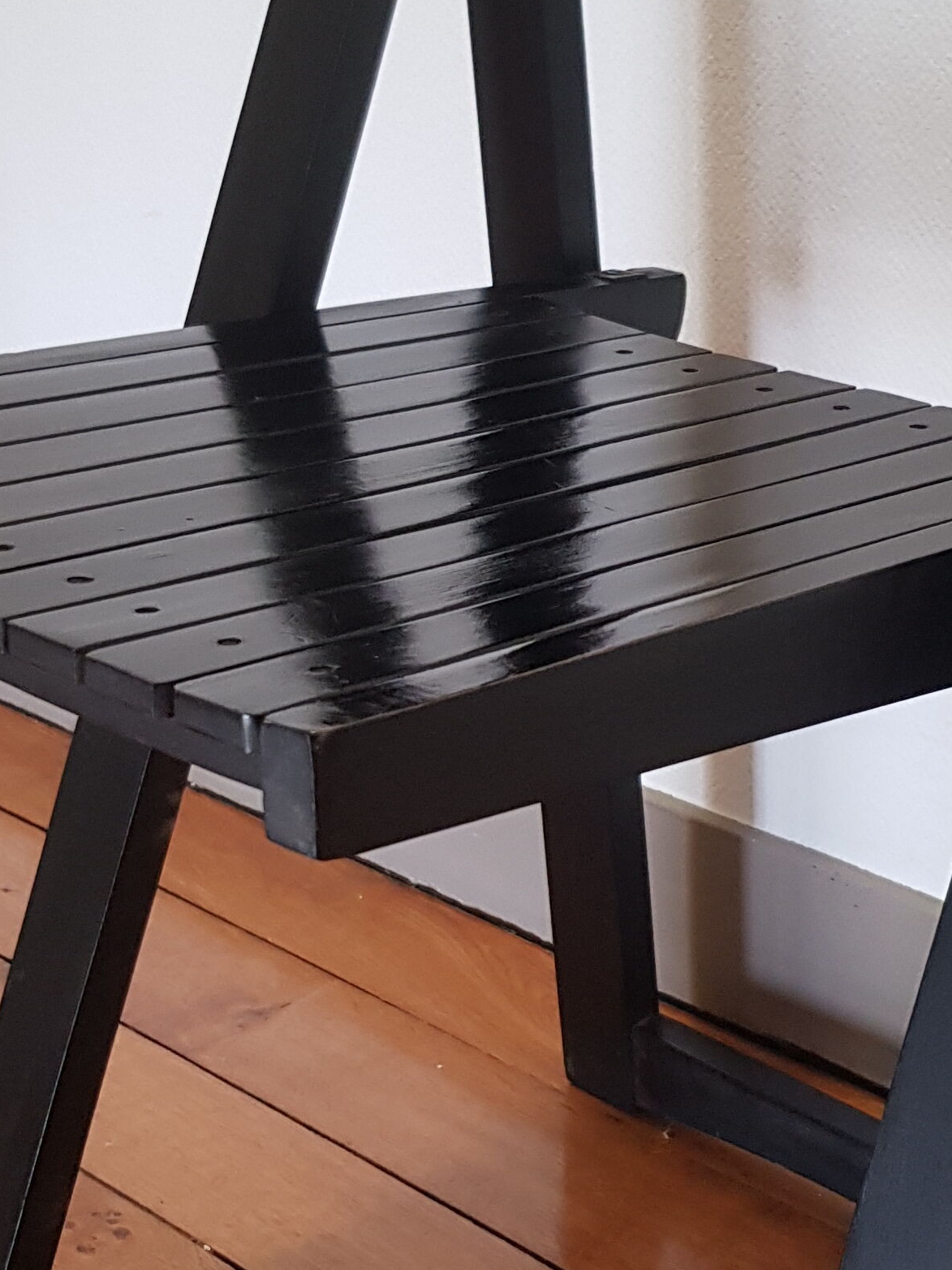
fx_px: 2458
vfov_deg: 29.0
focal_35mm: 67
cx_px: 640
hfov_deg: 21.8
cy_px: 588
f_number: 1.7
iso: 200
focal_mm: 4.2
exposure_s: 1/50
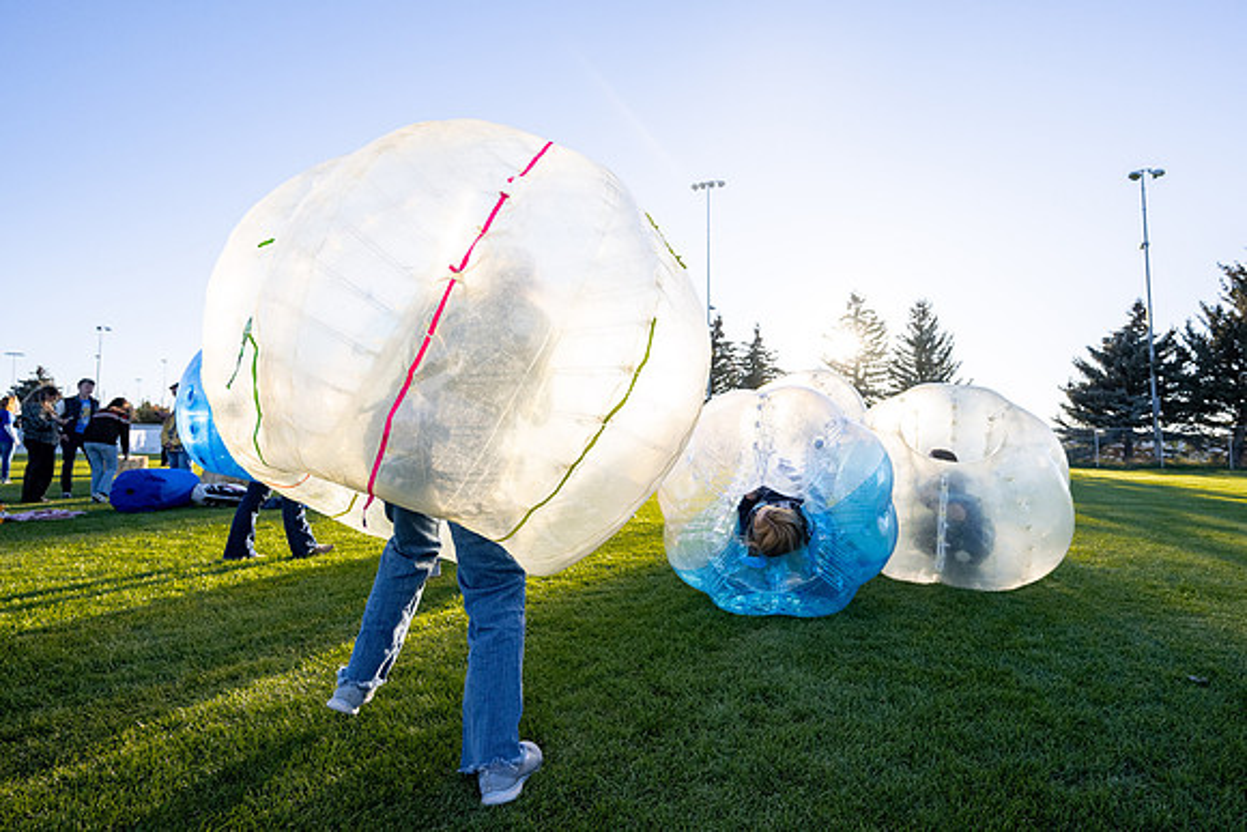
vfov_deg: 67.8
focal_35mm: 18
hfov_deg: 90.1
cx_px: 696
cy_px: 396
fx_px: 619
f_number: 4
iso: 500
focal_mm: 16
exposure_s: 1/3200
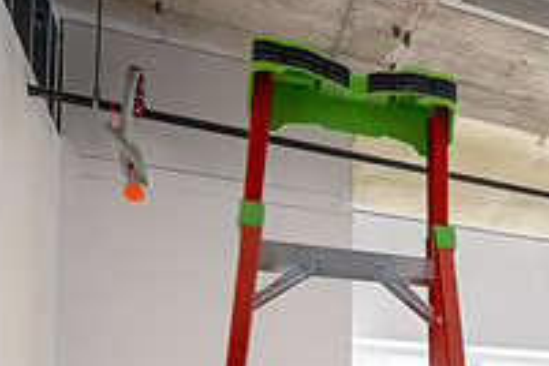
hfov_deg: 29.8
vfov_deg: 23.9
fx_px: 793
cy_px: 427
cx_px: 729
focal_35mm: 52
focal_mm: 18
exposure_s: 1/200
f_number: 4
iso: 640
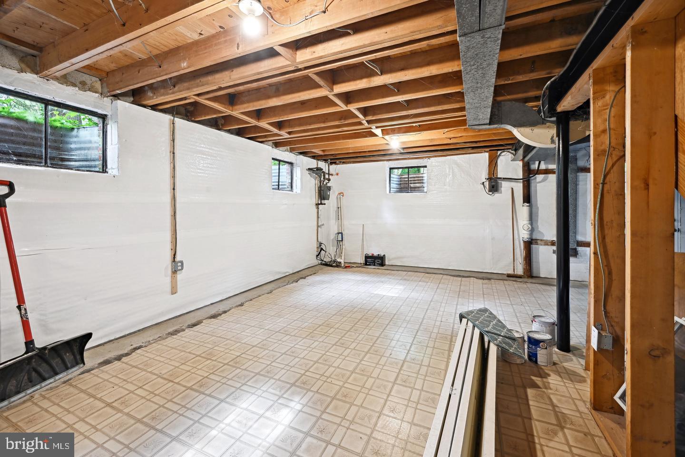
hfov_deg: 104.3
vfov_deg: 81.2
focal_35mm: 14
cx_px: 342
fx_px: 266
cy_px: 228
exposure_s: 1/1.67
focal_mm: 14
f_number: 9
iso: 200
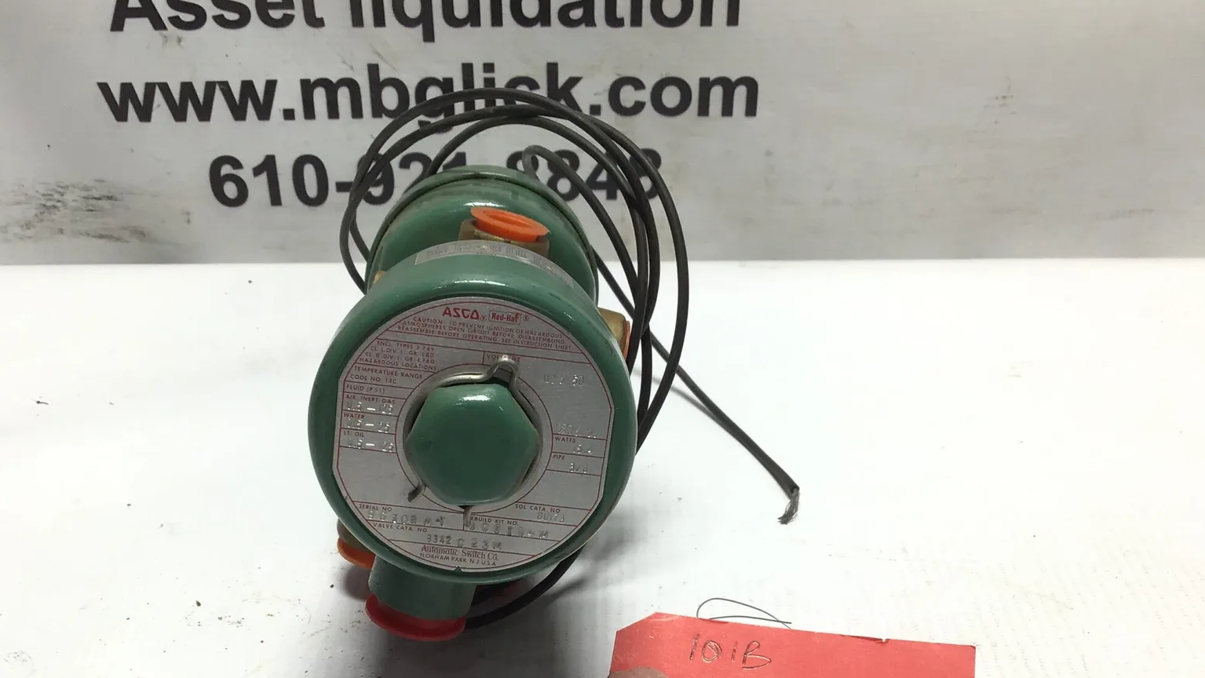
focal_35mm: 44
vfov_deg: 26.9
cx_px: 581
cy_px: 482
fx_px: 1406
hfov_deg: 46.4
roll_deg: -0.5
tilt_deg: -31.2
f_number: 2.4
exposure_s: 1/153
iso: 25
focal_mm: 3.3
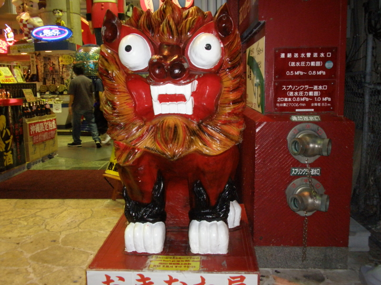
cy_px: 142
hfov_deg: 50.1
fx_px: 407
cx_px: 190
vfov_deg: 38.7
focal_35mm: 37
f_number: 3.5
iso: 200
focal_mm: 6.6
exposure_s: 1/30
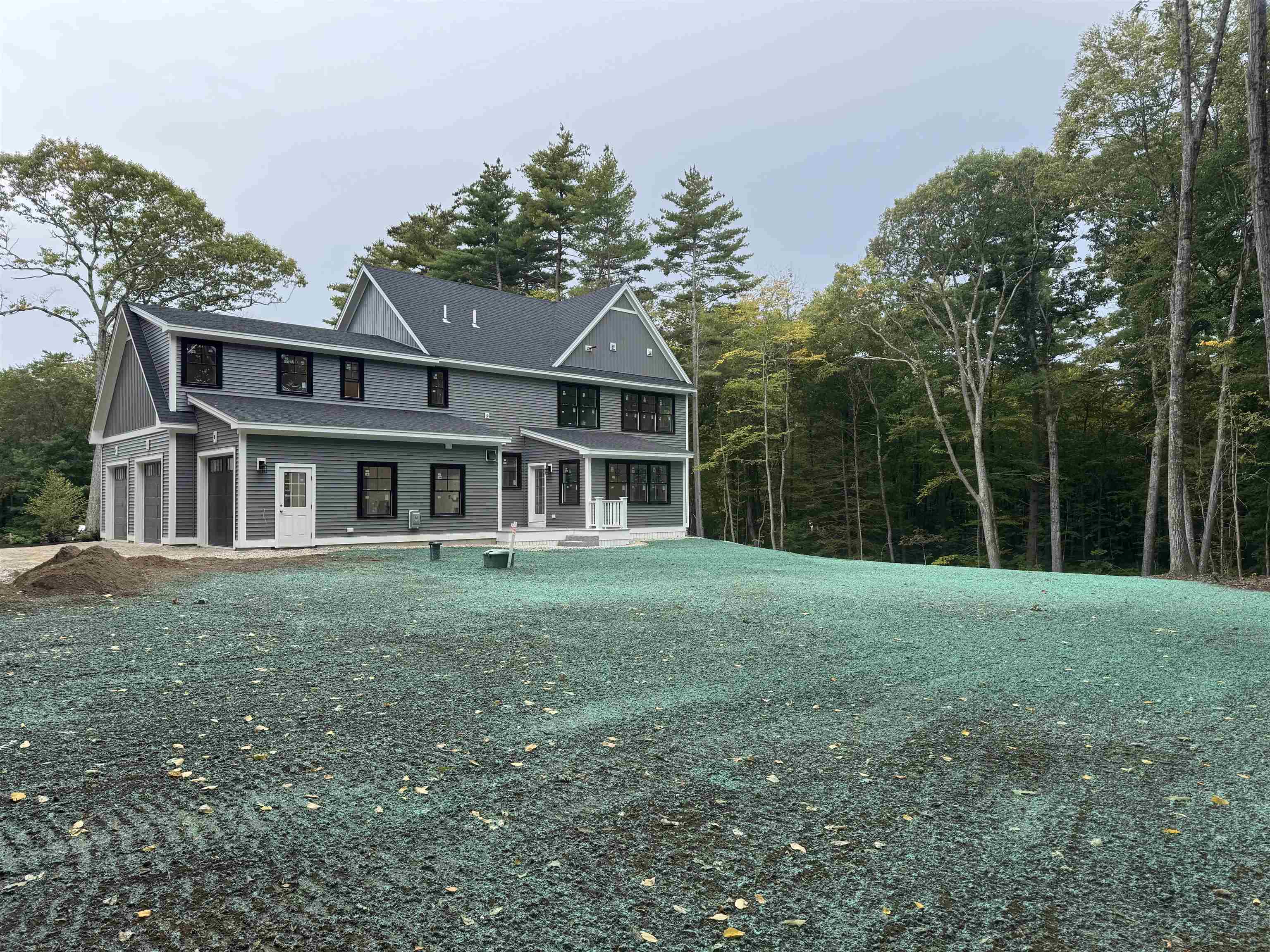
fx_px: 881
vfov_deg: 56.8
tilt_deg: +1.0
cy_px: 476
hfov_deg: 71.6
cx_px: 635
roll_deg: +0.0
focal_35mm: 24
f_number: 1.78
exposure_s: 1/1131
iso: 80
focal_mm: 6.76
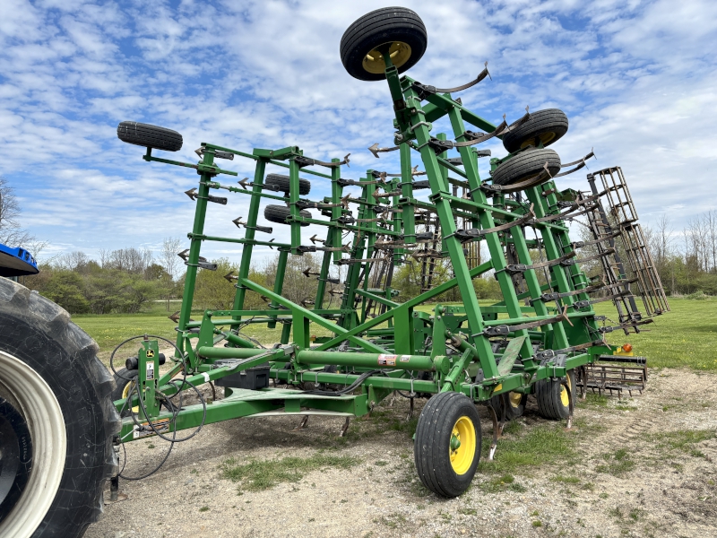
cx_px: 358
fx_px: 539
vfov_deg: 53.1
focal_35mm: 26
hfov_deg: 67.3
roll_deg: +1.3
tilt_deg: +2.7
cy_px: 269
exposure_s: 1/1912
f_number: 1.6
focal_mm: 5.96
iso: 50
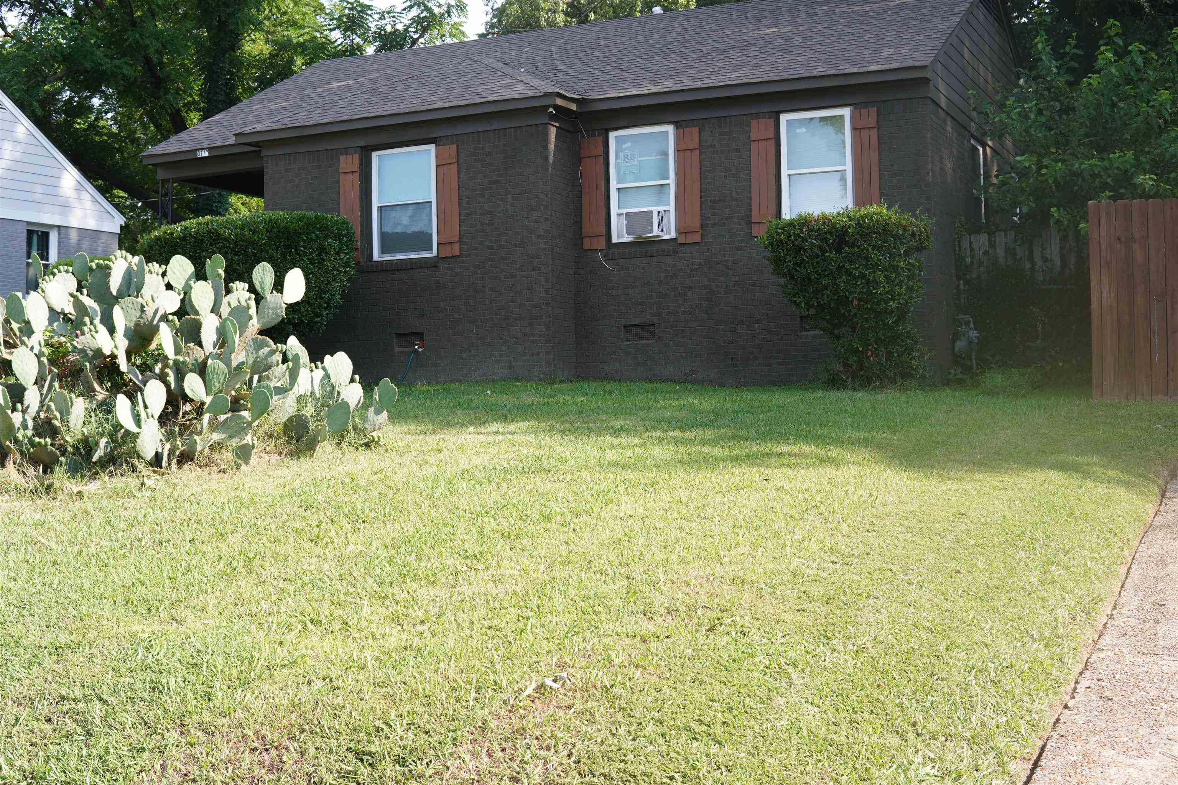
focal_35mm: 45
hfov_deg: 43.6
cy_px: 392
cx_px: 589
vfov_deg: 29.9
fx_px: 1472
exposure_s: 1/125
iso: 100
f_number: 5.6
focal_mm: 30
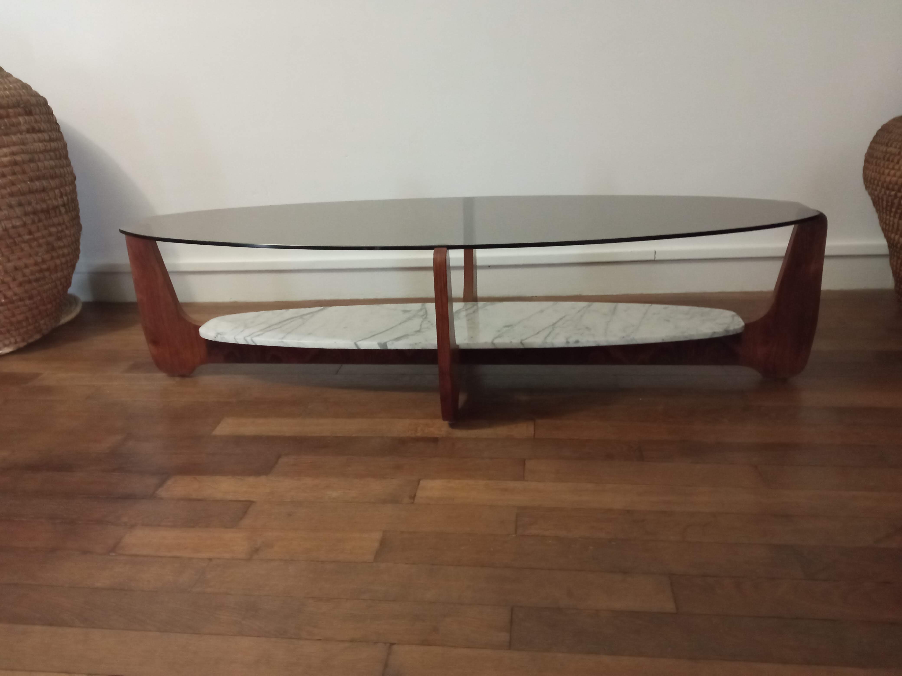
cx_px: 451
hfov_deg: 65.3
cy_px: 338
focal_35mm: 27
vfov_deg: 51.4
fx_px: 704
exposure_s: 1/14.3
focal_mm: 3.79
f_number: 2.2
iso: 1962
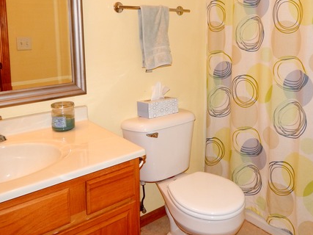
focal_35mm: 33
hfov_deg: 55.0
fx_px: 298
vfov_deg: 42.0
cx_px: 188
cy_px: 67
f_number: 3
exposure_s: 1/30
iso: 200
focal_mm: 4
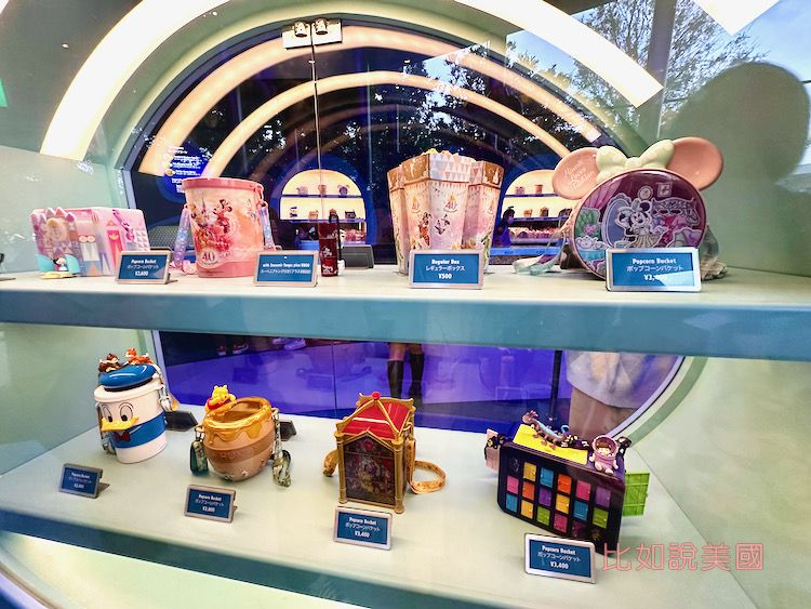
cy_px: 304
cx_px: 406
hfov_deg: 102.0
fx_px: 328
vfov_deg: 85.7
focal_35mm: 14
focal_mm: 2.22
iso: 320
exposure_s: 1/100
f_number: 2.2
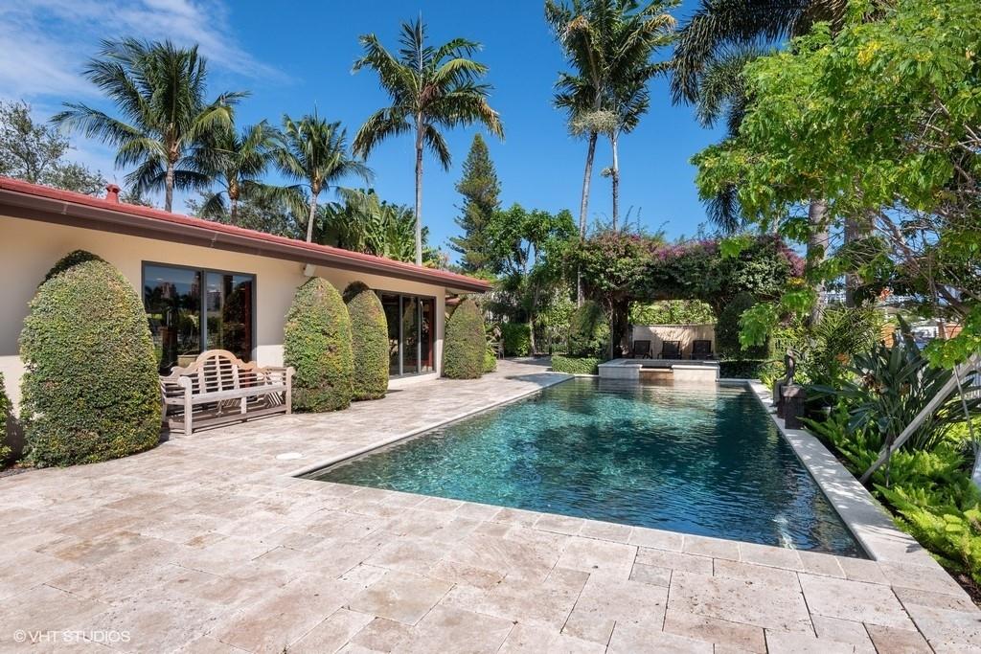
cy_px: 327
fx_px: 518
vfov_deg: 64.6
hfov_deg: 86.9
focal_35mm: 19
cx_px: 490
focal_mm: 19
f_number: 8
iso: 250
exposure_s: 1/800
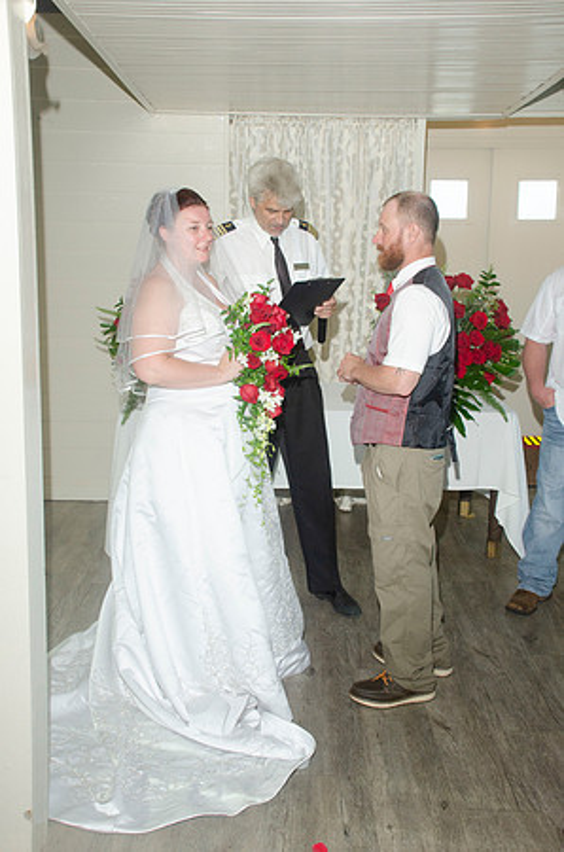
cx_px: 282
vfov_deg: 53.2
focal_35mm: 36
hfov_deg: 36.7
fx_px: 850
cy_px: 426
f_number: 5.6
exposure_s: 1/250
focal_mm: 24
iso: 400
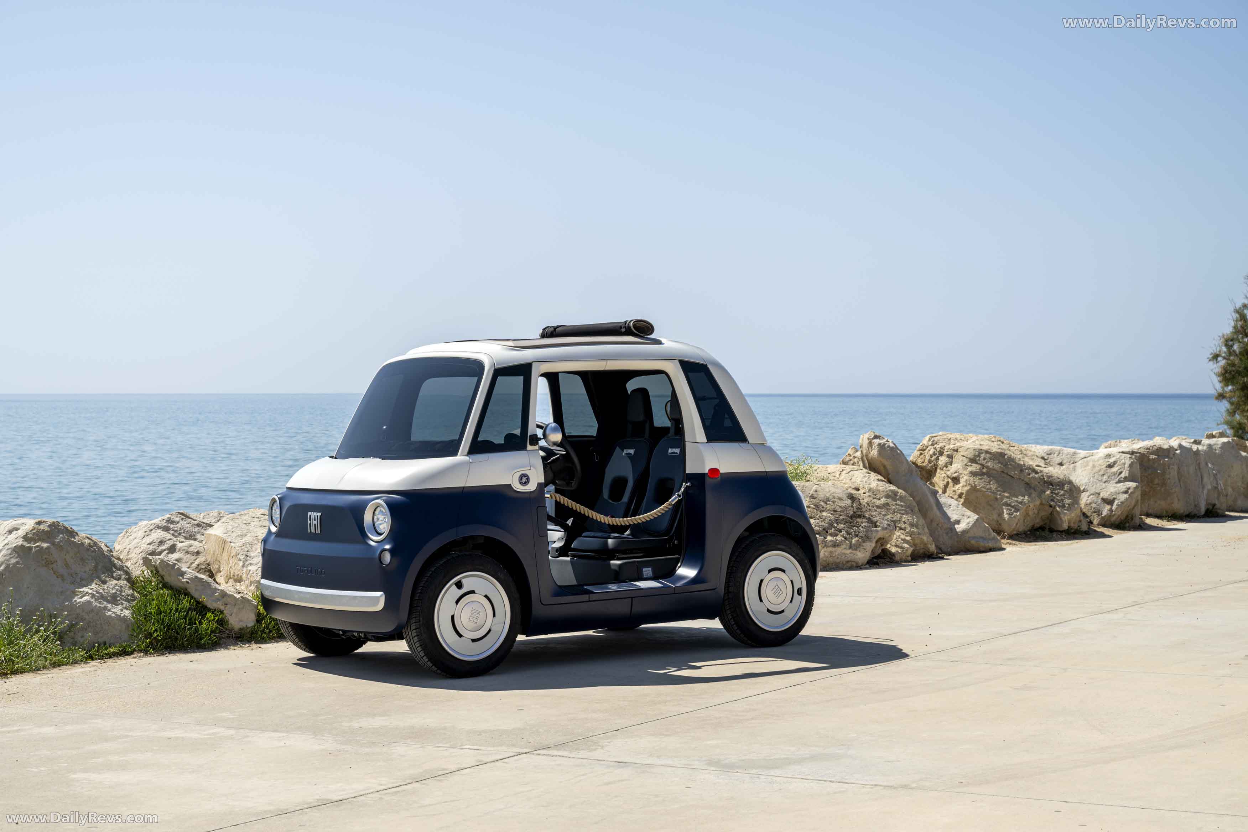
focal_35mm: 59
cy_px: 416
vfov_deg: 23.0
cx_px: 624
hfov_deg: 33.9
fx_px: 2045
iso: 80
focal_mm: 59
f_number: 9
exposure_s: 1/320
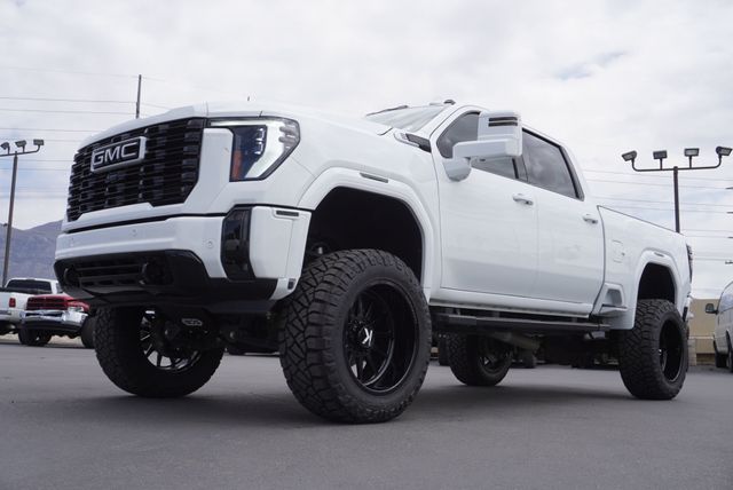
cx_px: 366
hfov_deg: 53.1
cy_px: 245
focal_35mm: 36
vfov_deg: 36.9
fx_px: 734
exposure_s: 1/250
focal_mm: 24
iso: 100
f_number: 8
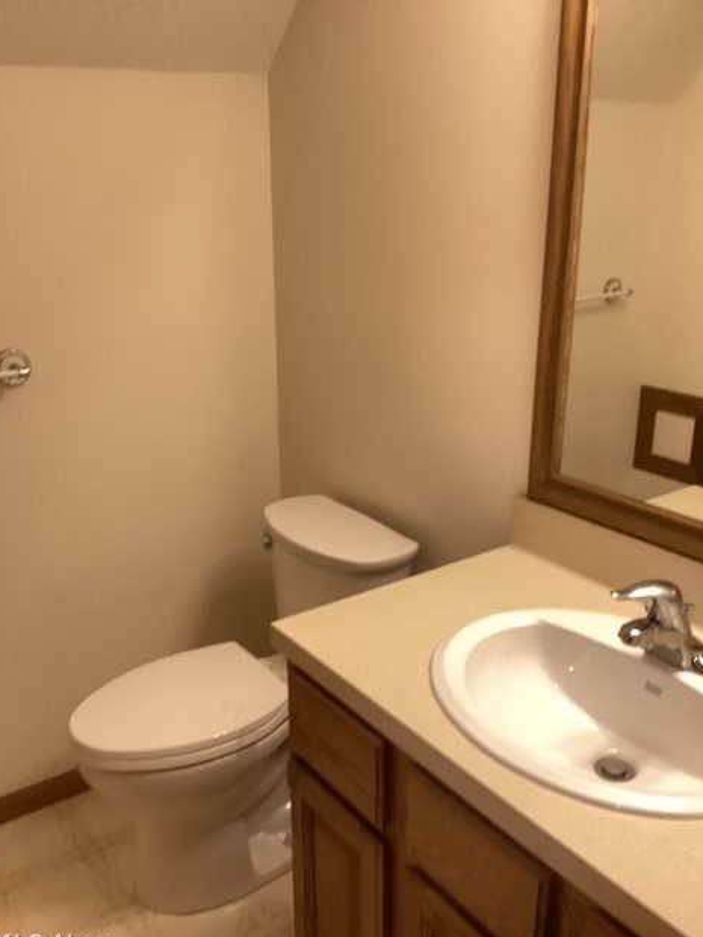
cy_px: 482
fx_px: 866
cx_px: 345
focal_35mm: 32
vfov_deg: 56.8
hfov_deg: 44.2
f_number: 2.4
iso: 400
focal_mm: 3.3
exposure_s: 1/30
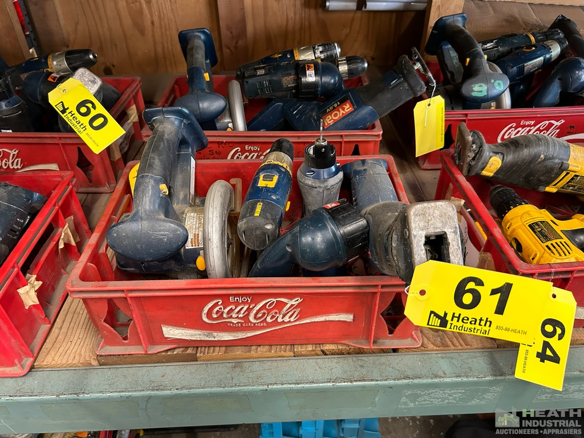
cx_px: 292
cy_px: 219
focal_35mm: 26
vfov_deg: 53.1
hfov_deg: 67.3
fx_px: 439
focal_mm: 5.7
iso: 320
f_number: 1.5
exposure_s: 1/60
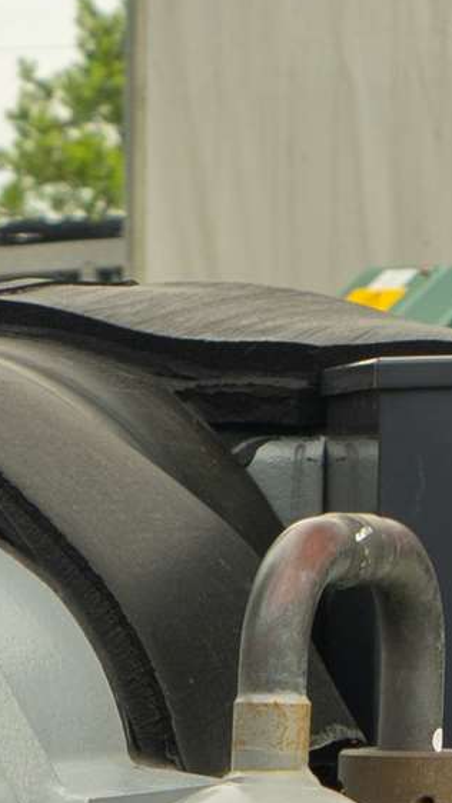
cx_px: -551
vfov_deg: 7.4
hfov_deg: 4.4
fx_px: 5840
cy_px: 1826
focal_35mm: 274
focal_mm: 35
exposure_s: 1/60
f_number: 6.3
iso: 125
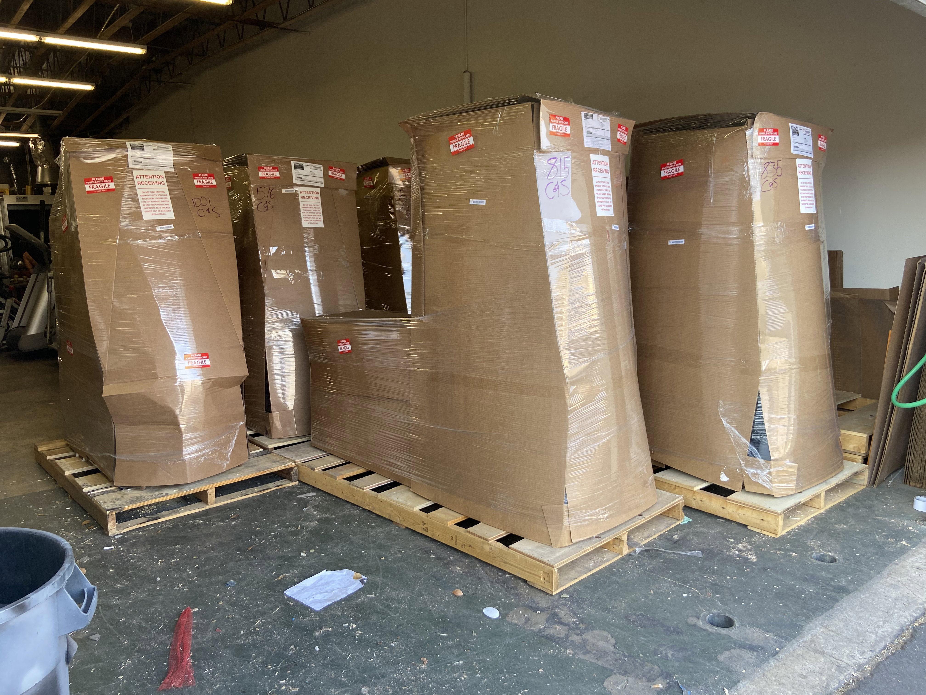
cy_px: 348
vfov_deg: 53.1
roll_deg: +1.3
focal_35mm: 26
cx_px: 463
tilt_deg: -9.3
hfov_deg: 67.3
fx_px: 696
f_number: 1.8
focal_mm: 4.25
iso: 50
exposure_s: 1/122
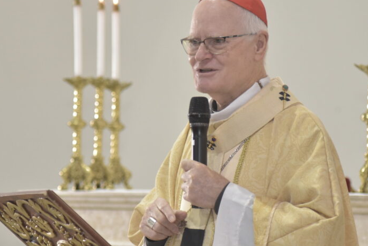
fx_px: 2485
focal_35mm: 243
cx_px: 190
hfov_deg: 8.5
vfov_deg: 5.7
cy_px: 103
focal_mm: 165
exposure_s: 1/125
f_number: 5.3
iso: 5000
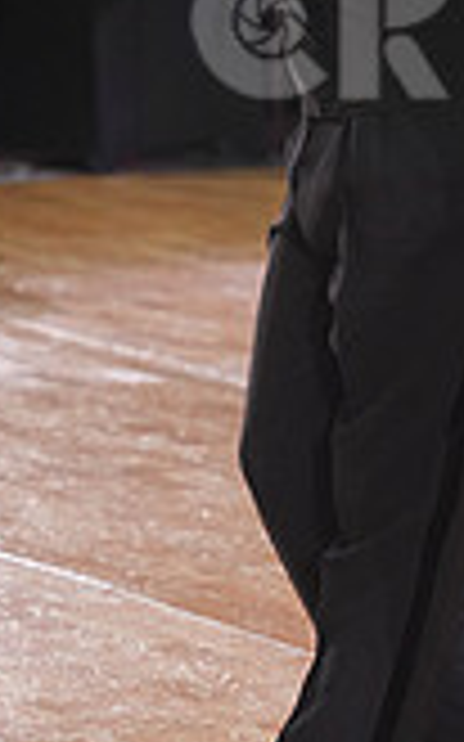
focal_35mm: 359
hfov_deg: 3.6
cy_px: 31
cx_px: 768
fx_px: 7270
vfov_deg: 5.8
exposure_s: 1/200
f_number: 4
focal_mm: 100
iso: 1600
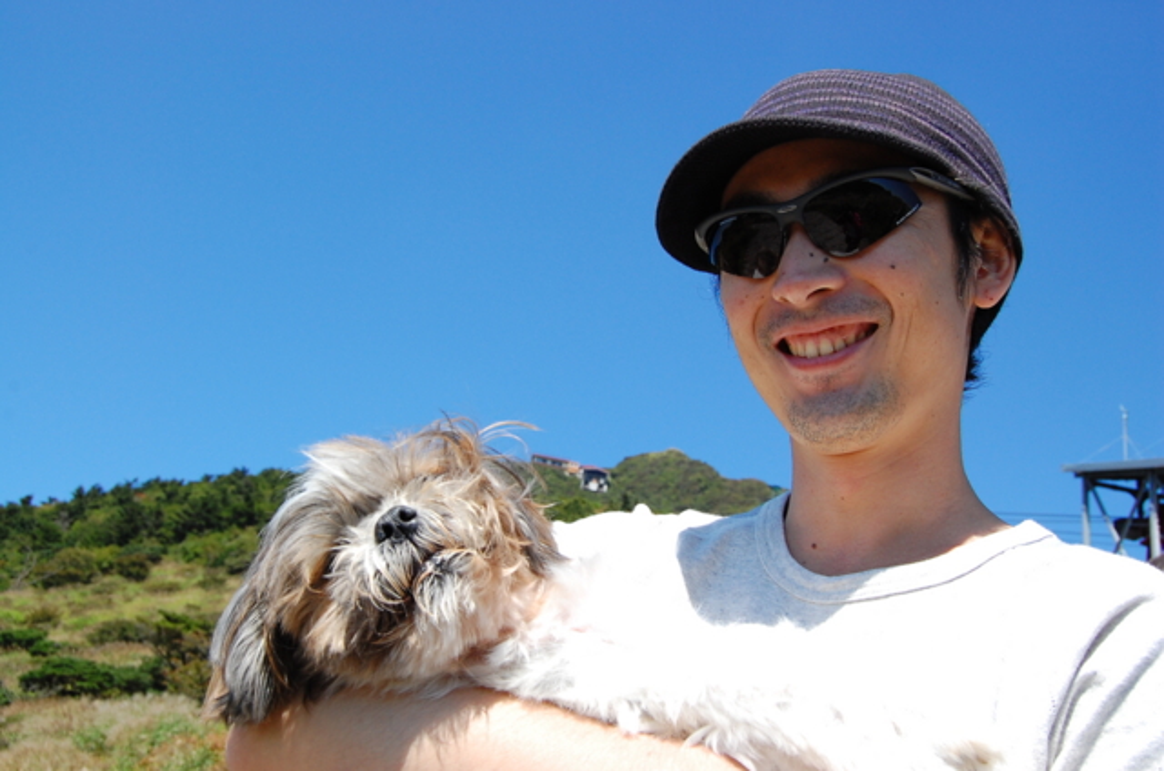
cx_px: 582
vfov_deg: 34.1
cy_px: 386
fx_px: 1258
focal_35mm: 39
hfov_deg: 49.6
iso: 400
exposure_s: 1/500
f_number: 11
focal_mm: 26
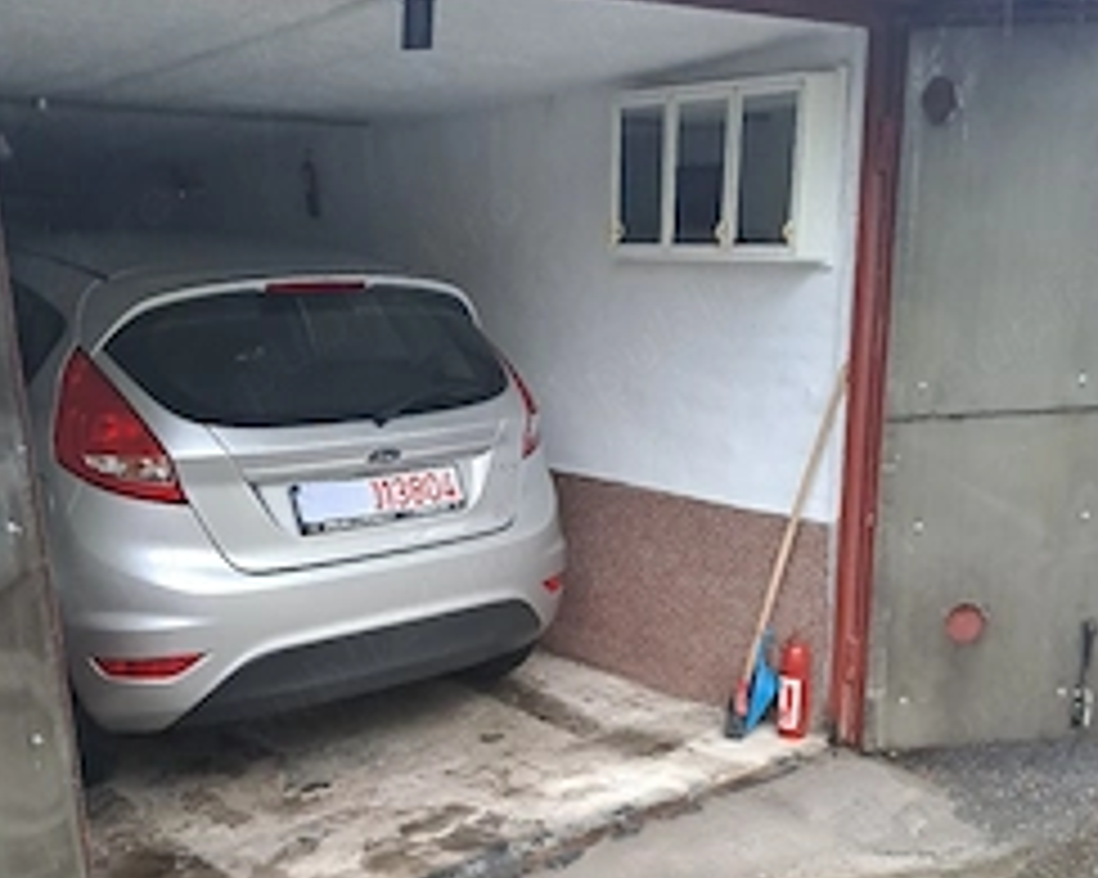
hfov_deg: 45.7
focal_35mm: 40
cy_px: 698
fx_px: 1299
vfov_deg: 36.1
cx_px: 468
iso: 320
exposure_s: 1/50
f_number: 1.8
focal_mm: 4.65
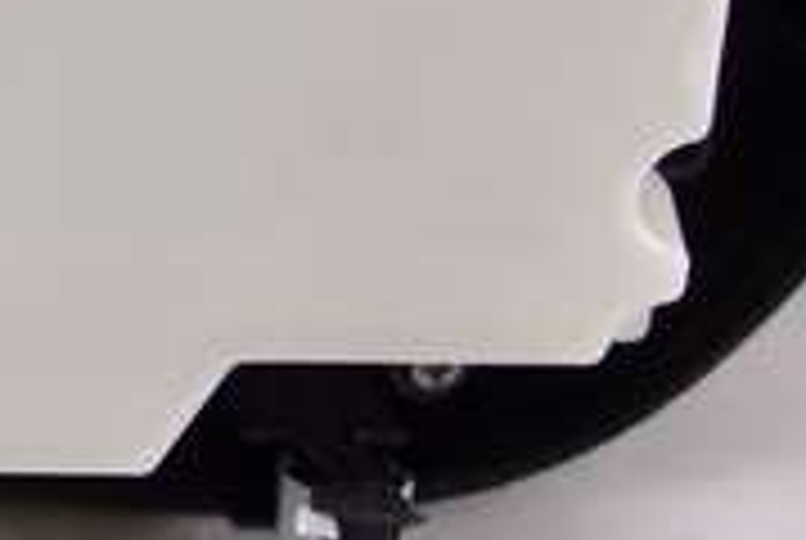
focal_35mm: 128
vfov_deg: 10.6
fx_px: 2870
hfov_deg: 14.1
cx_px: -653
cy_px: -124
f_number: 2
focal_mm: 10.4
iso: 125
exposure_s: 1/100
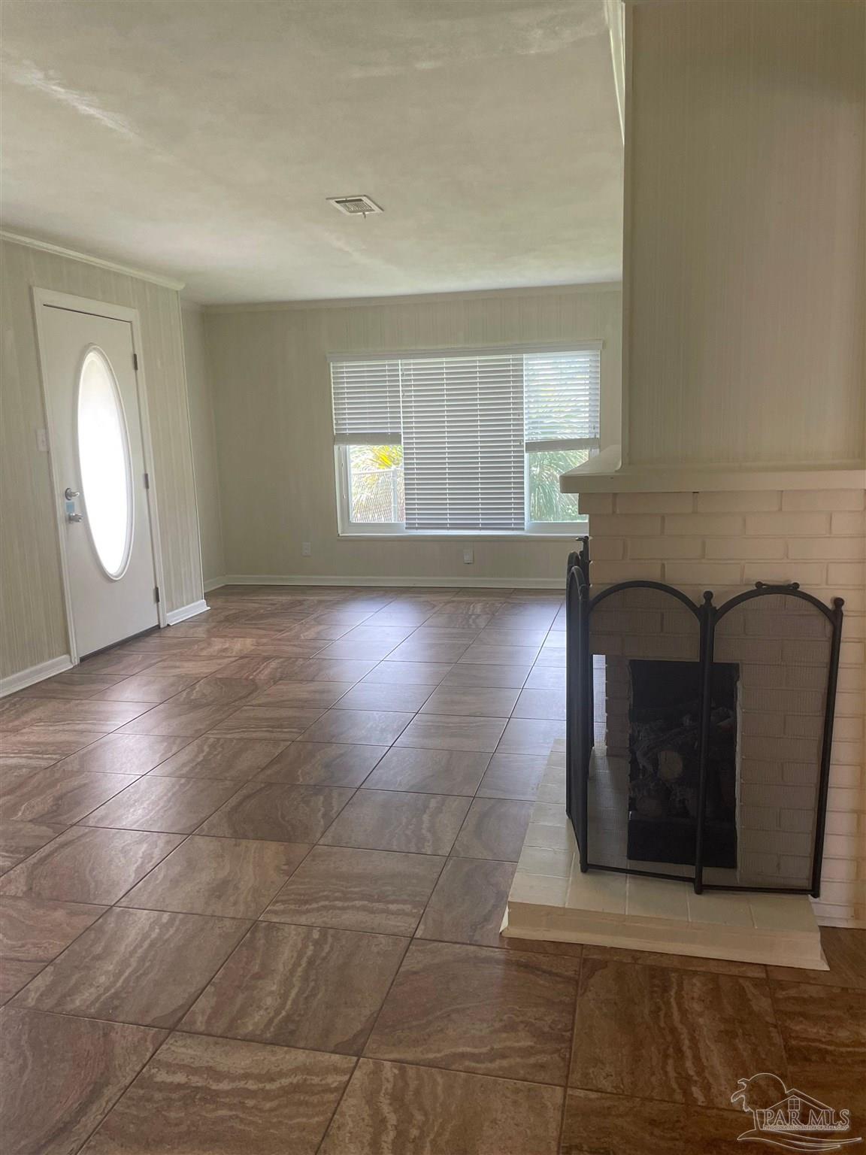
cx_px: 433
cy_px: 578
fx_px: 867
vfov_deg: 67.3
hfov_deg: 53.1
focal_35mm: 26
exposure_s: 1/120
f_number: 1.6
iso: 125
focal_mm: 4.2
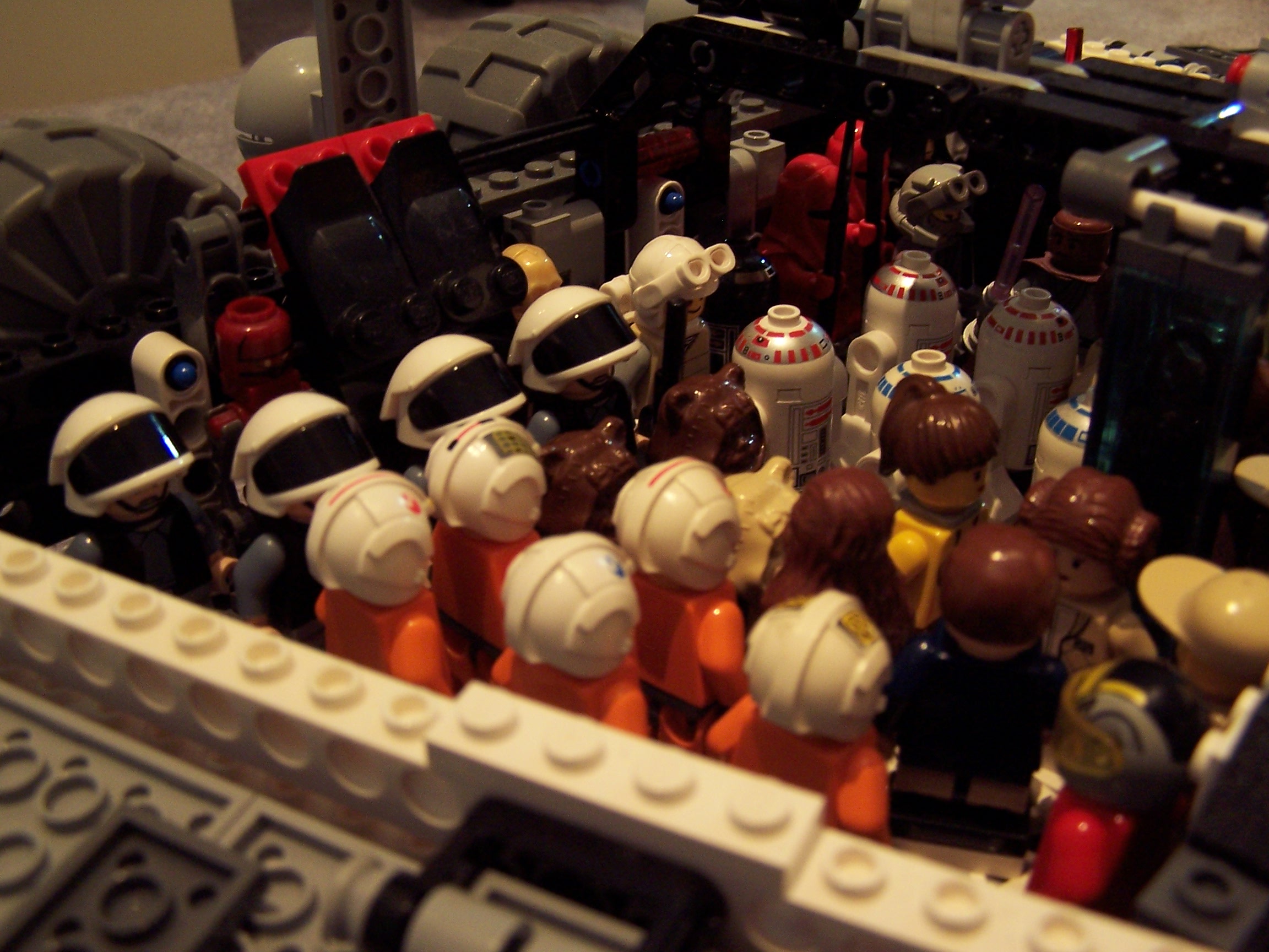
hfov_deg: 49.0
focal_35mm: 38
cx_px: 634
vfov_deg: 37.7
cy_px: 476
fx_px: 1393
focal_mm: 6.3
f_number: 2.8
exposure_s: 1/8
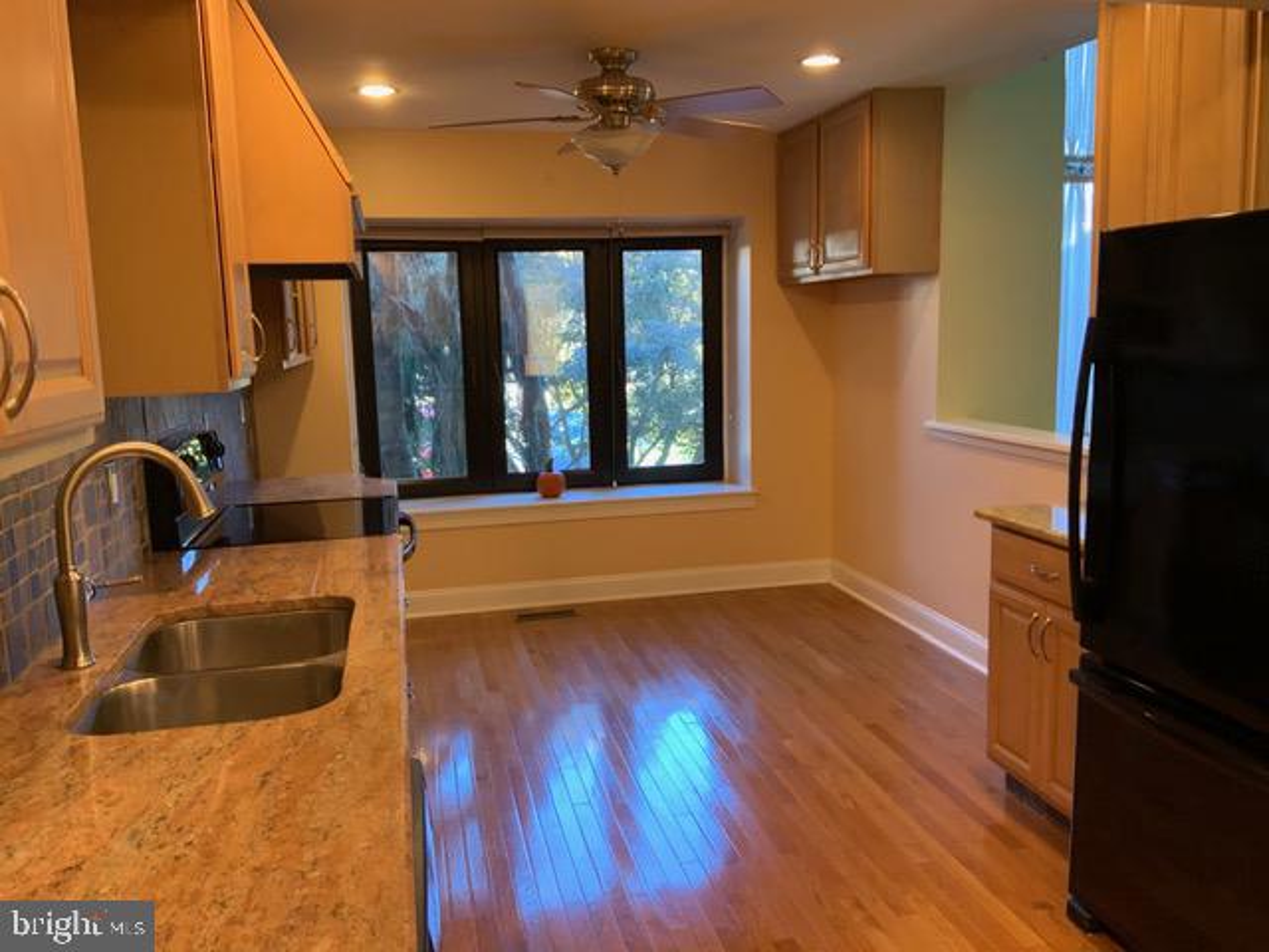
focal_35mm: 29
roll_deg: +0.5
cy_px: 476
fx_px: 1063
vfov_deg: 48.2
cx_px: 634
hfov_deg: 61.7
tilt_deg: -7.9
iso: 125
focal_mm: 3
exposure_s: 1/60
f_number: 1.8
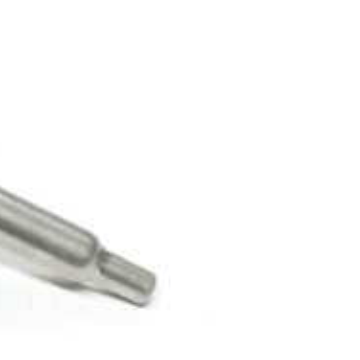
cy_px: 111
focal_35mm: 205
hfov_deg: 8.3
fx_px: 2412
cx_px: -197
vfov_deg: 8.5
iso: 1600
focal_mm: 11.66
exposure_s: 1/80
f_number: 4.5
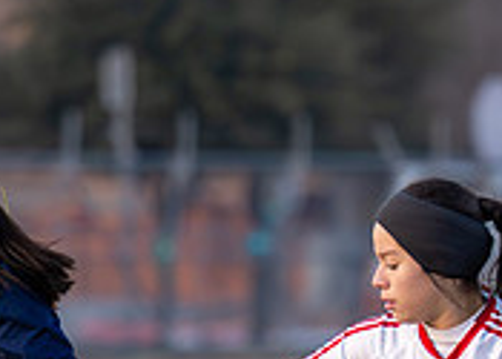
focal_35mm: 1180
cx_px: -9
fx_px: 16824
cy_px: 534
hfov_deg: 1.7
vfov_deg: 1.2
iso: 400
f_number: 2.8
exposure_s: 1/1600
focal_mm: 144
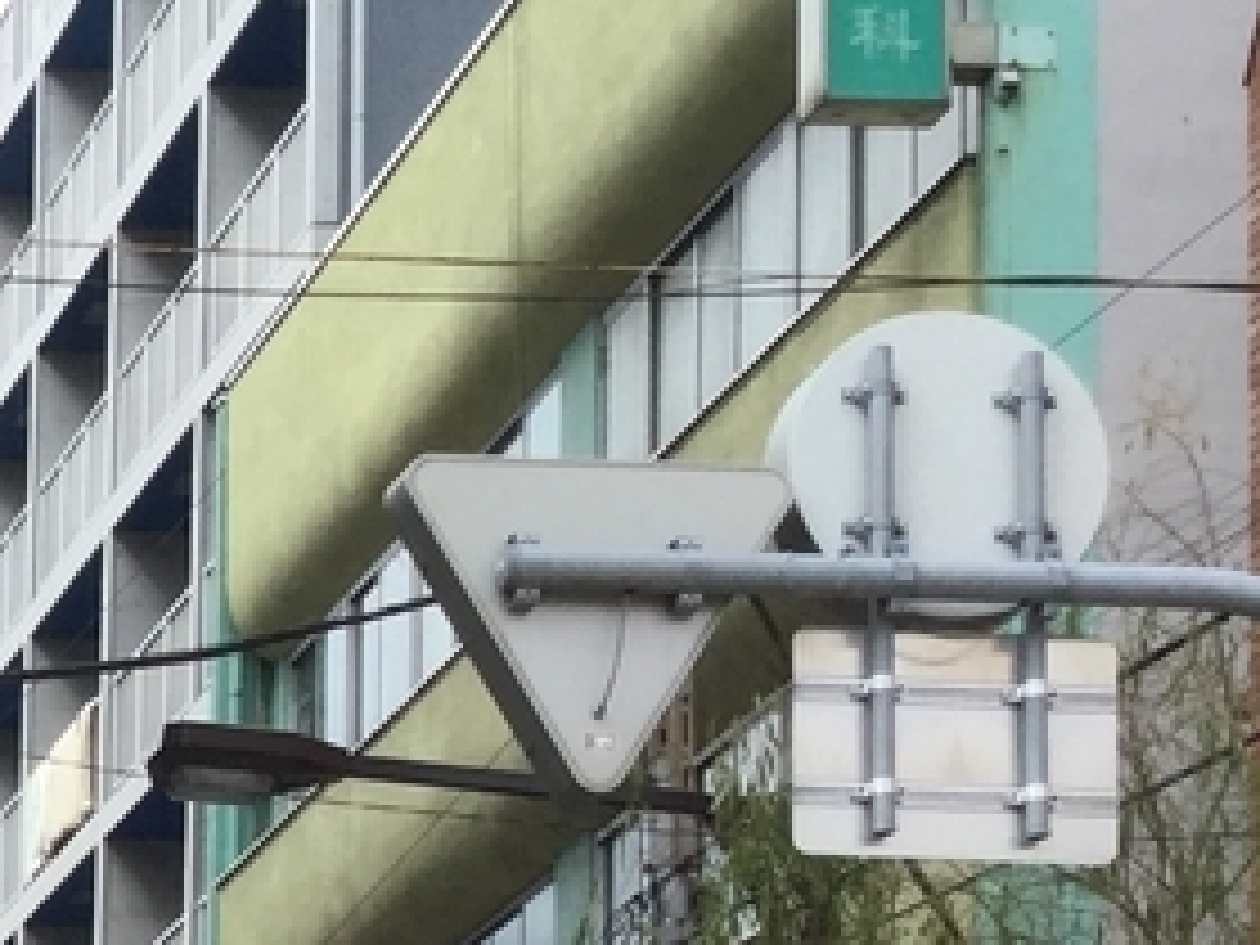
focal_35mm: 133
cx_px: -1282
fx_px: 4841
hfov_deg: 12.9
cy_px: 1782
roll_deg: -1.5
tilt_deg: +4.4
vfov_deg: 10.4
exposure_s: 1/550
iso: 25
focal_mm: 3.3
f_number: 2.4
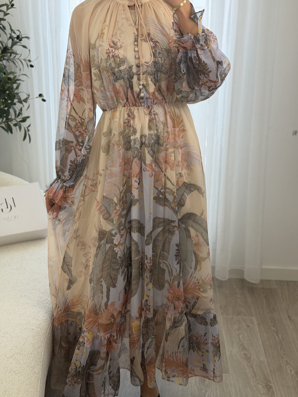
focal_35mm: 48
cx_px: 149
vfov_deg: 39.7
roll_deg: -2.6
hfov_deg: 30.3
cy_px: 198
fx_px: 551
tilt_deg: -30.3
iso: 50
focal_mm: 6.76
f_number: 1.78
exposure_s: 1/100
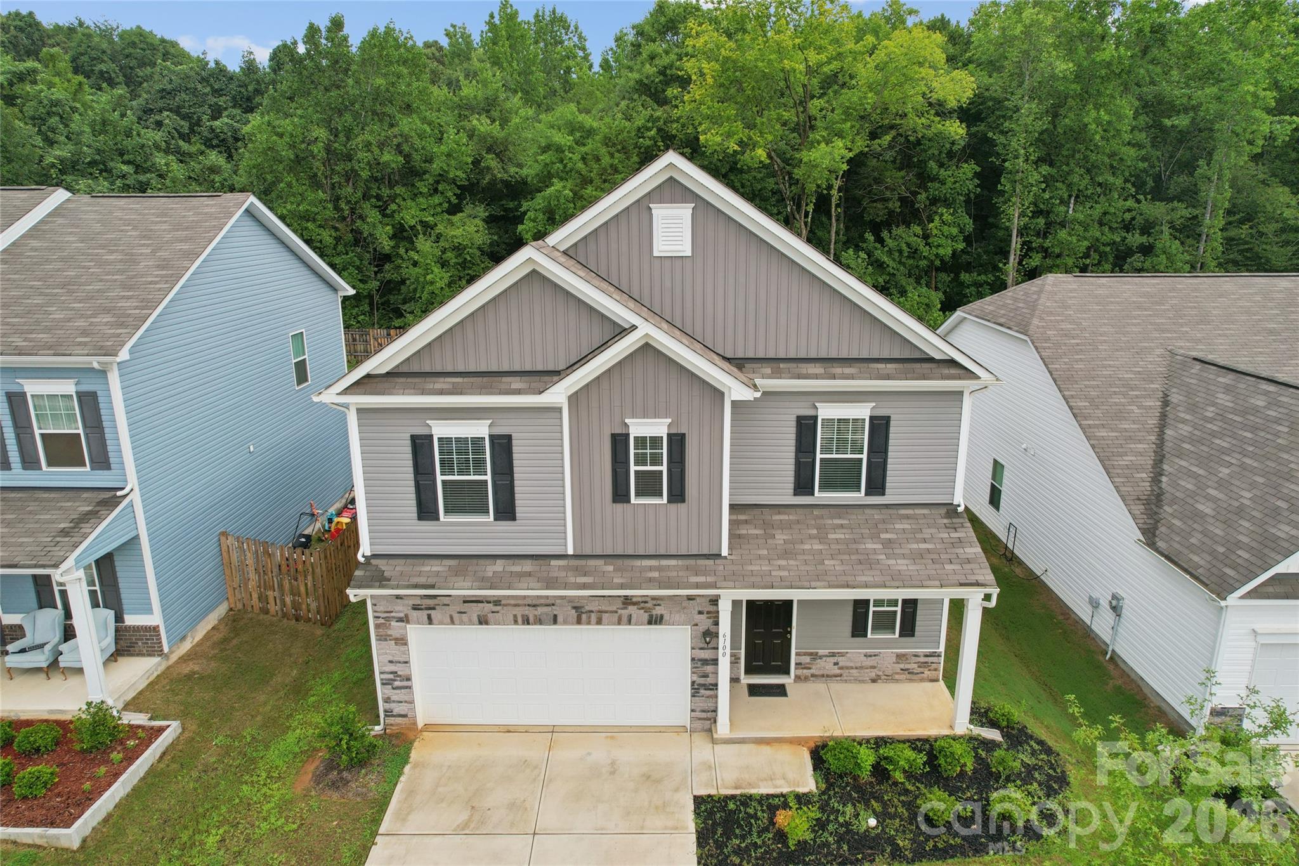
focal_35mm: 22
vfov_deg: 57.2
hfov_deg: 78.6
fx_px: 794
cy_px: 433
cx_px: 650
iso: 120
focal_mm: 8.4
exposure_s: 1/100
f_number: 2.8
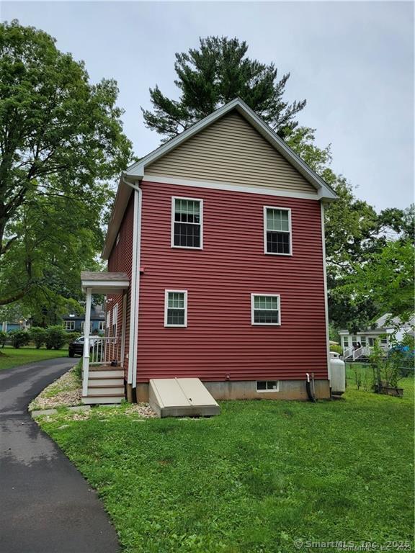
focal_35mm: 26
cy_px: 276
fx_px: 416
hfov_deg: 53.1
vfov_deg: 67.3
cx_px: 208
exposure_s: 1/775
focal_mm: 5.4
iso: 40
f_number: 1.8
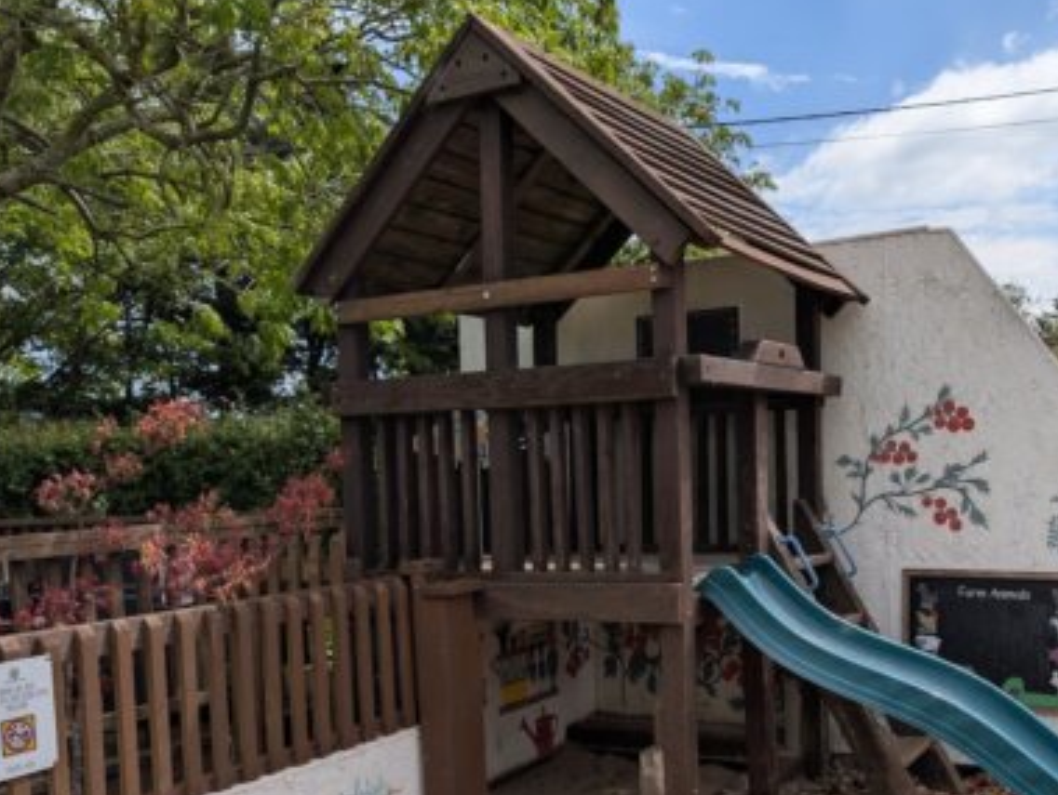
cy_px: 550
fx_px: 1163
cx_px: 667
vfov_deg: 37.2
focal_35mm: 38
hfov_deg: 48.4
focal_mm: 6.9
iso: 21
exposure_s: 1/1460
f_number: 1.68
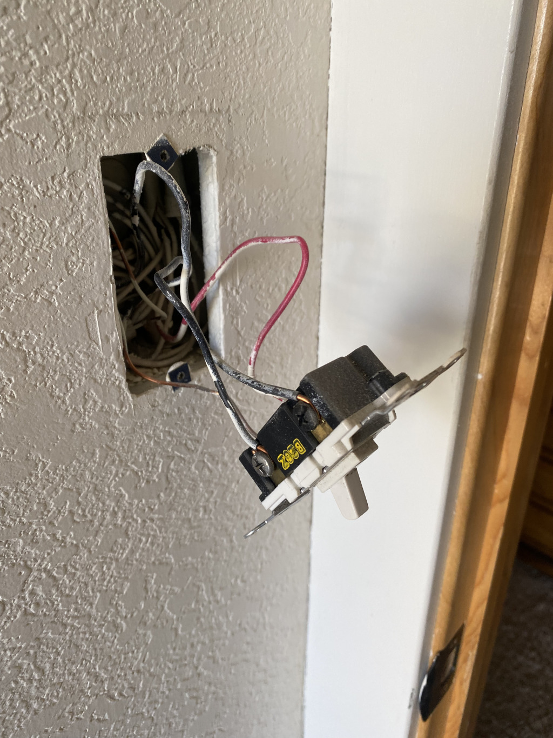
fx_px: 554
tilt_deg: -26.6
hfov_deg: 53.1
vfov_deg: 67.3
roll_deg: -1.3
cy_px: 369
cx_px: 276
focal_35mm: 26
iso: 100
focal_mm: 4.25
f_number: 1.8
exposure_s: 1/121
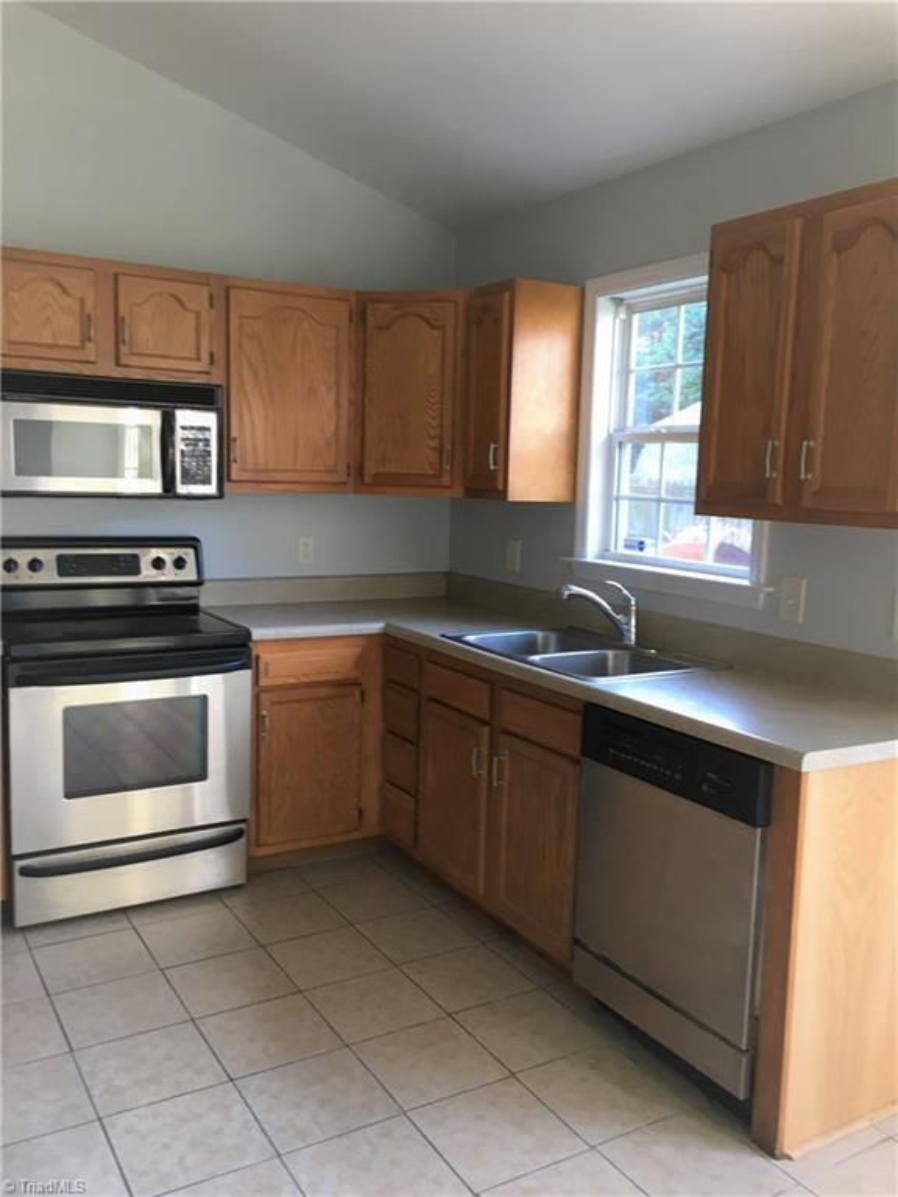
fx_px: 1003
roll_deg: -0.6
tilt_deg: -6.3
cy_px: 598
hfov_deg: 48.2
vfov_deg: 61.7
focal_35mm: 29
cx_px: 449
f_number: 2.2
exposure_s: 1/30
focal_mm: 4.15
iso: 64
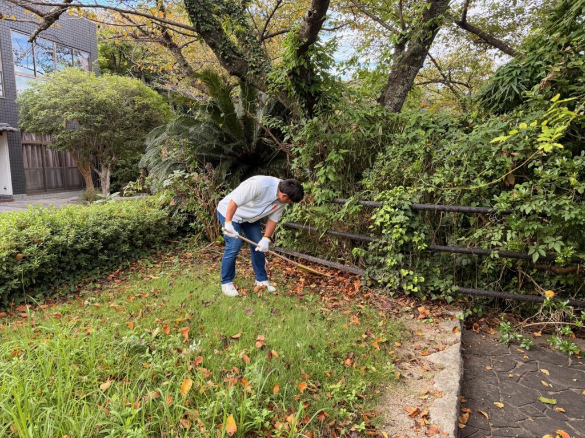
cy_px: 219
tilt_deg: -8.0
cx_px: 292
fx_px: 406
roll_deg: +0.1
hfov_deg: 71.6
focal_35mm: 24
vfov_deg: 56.8
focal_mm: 6.76
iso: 100
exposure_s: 1/296
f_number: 1.78
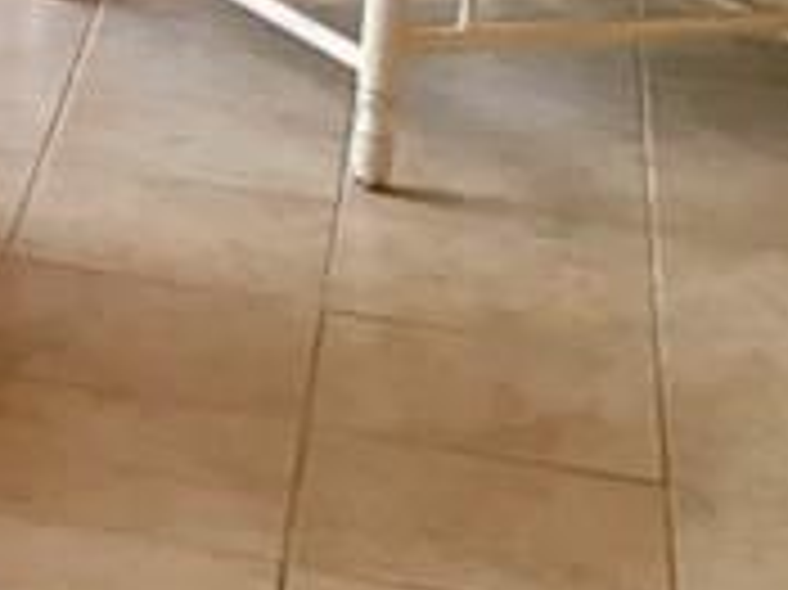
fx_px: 3867
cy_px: -950
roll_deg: -0.8
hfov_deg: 10.4
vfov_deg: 7.9
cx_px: -977
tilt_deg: -5.4
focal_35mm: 170
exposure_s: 1/30
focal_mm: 4.15
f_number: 2.2
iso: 64
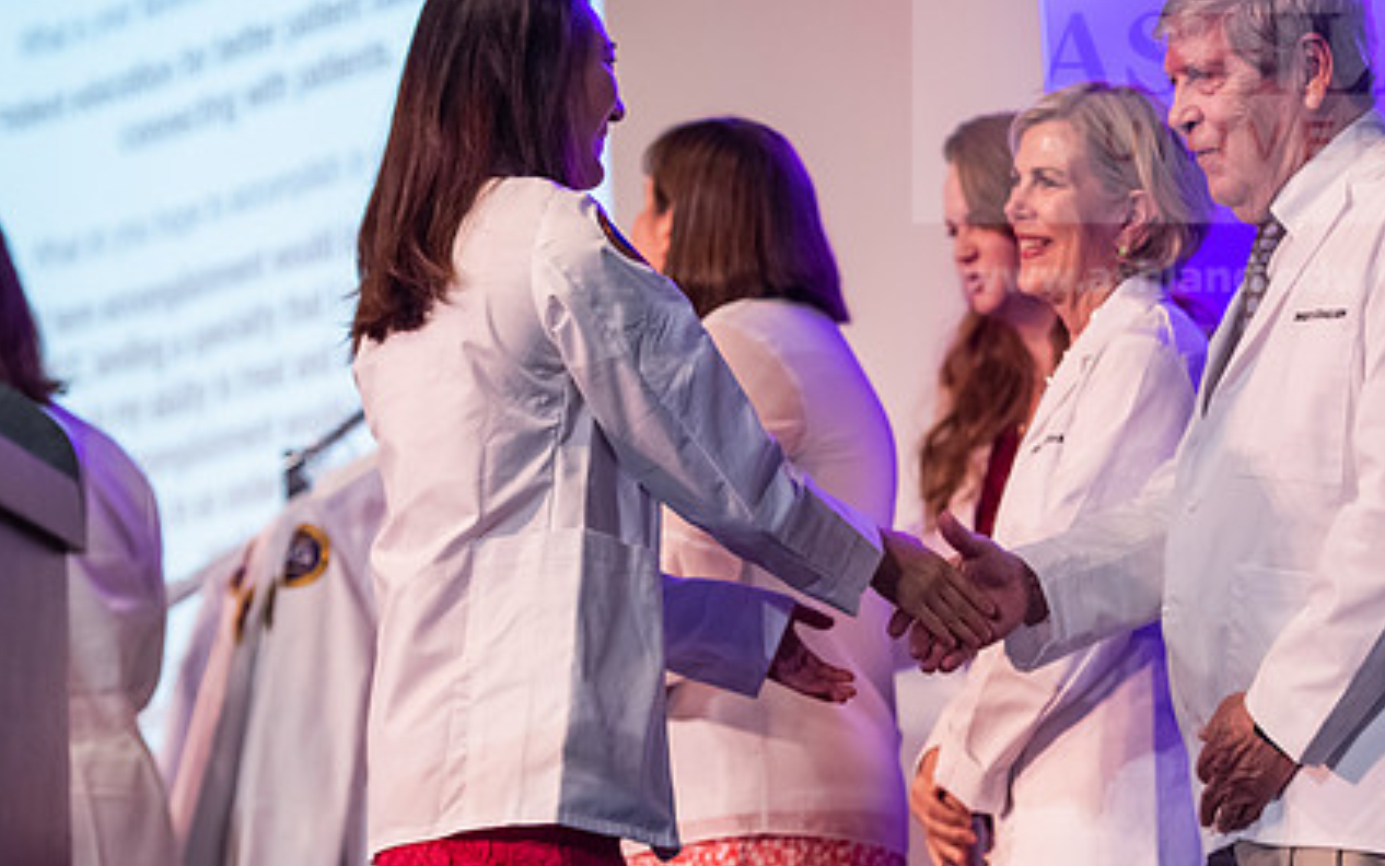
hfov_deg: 14.9
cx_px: 814
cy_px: 346
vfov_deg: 9.4
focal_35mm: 140
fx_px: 5286
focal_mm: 100
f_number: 3.2
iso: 4000
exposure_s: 1/200
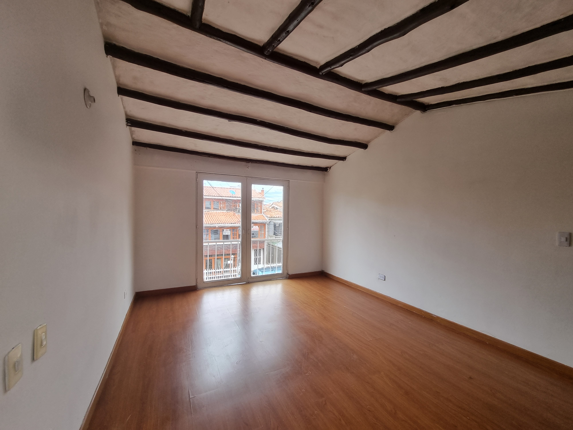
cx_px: 286
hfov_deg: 106.2
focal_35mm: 13
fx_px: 215
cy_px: 215
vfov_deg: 89.9
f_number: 2.2
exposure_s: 1/120
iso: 50
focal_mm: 2.2
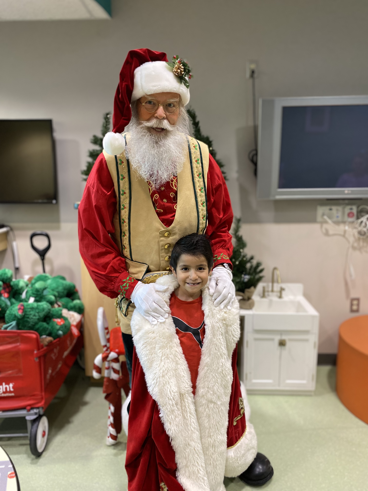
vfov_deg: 67.3
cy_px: 246
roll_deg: +0.1
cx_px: 184
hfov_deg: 53.1
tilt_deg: -8.7
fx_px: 369
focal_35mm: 26
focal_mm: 4.25
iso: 320
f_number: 1.8
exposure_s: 1/60
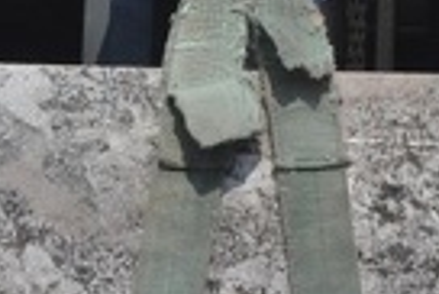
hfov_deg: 7.9
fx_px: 3198
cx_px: 220
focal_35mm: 262
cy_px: 743
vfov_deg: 5.1
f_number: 13
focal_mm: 30
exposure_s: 1/1000
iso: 800
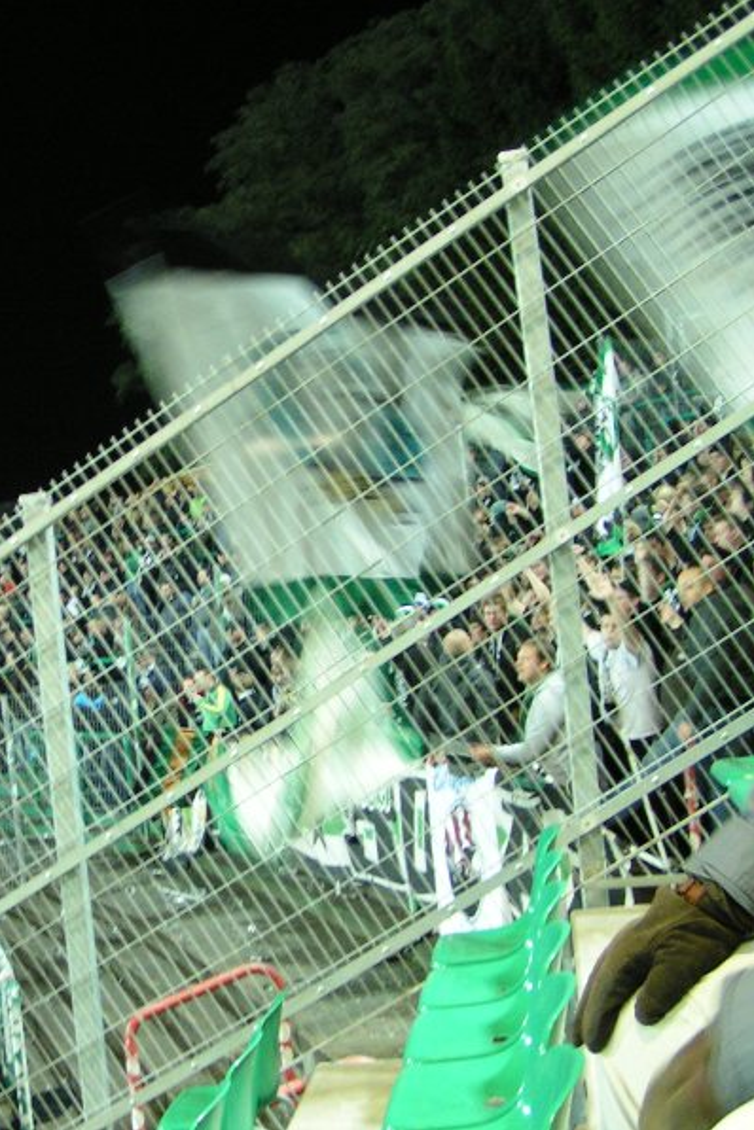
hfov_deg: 24.7
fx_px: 1665
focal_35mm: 53
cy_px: 564
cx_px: 59
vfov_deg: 37.5
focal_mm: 5.8
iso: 200
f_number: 2.8
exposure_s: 1/8
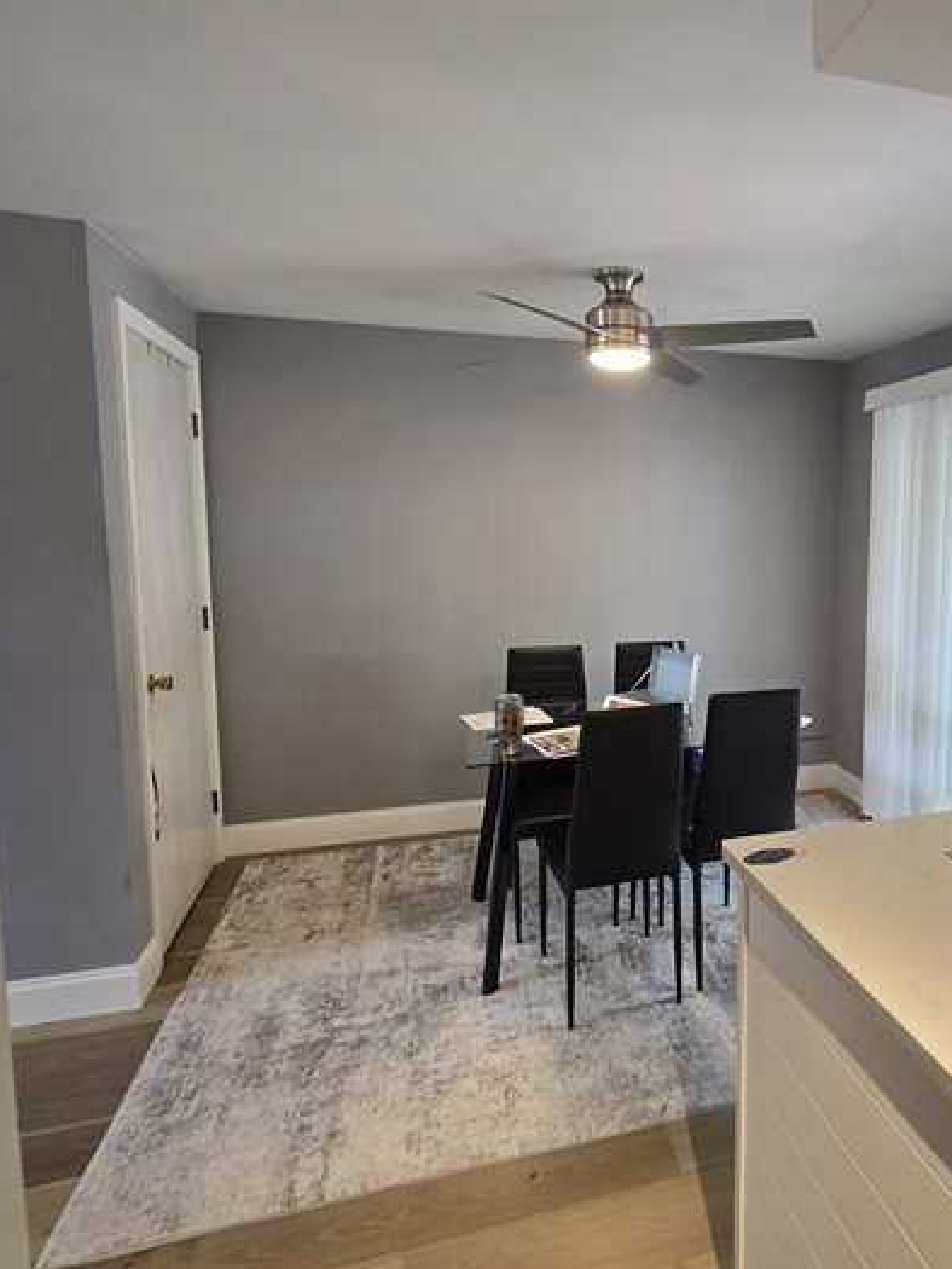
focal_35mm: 19
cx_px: 669
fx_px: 696
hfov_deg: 66.0
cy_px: 595
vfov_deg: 84.5
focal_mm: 2.2
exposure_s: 1/60
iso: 200
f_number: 2.2
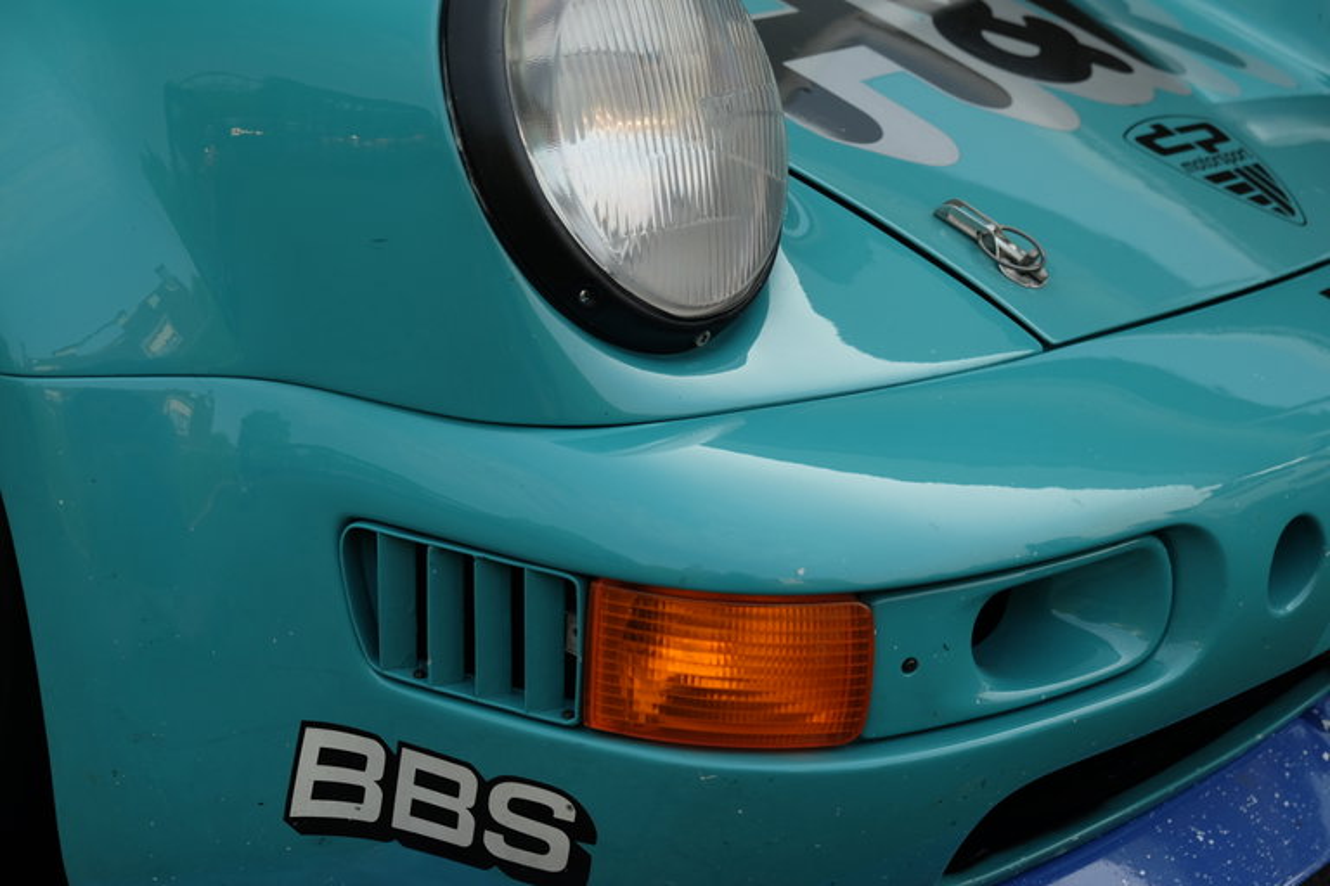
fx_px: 1810
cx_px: 665
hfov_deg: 40.3
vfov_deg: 27.5
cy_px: 443
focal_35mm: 49
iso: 200
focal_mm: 32.9
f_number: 4.5
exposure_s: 1/140
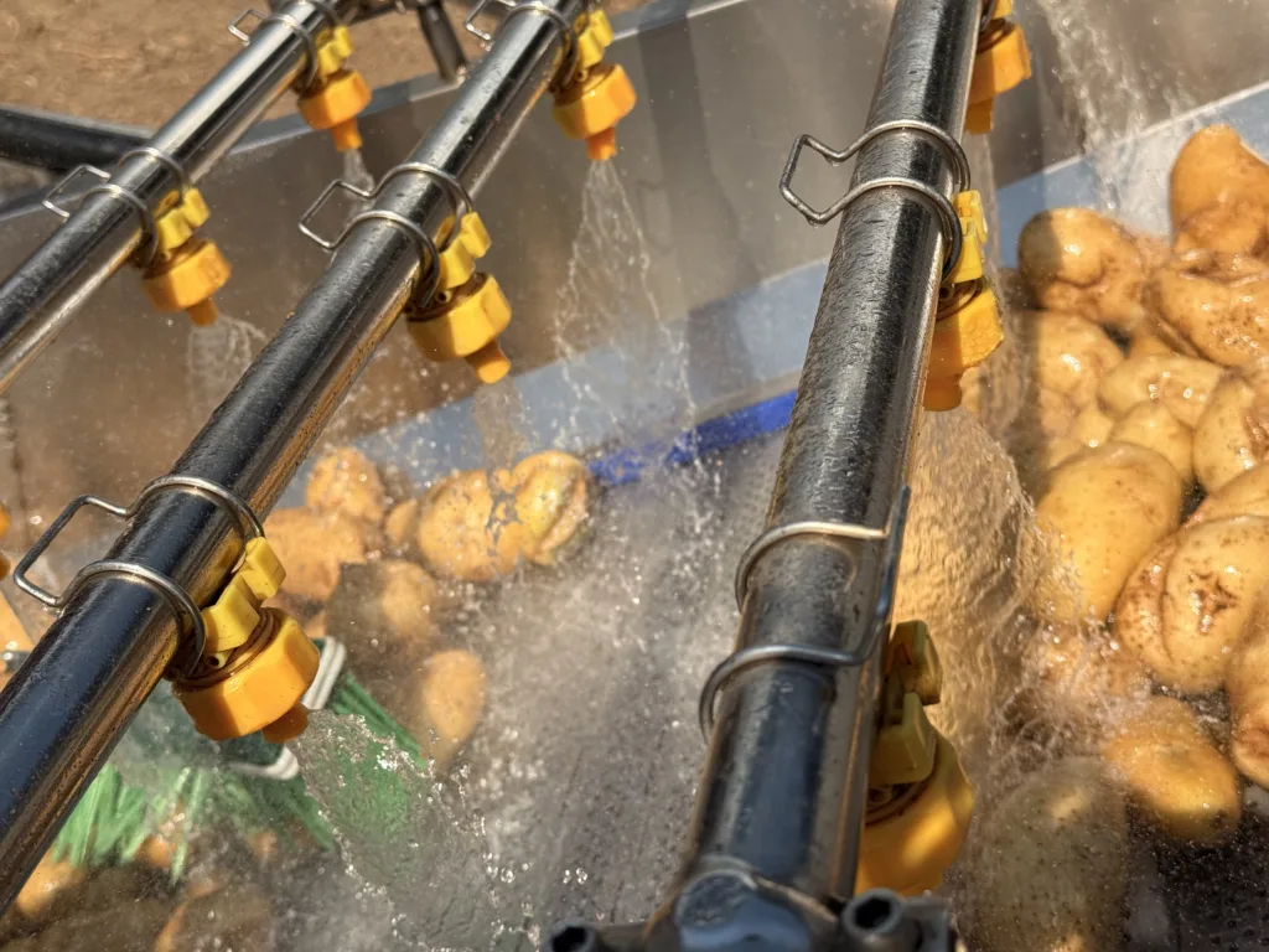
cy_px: 476
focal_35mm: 48
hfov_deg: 39.7
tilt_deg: -34.6
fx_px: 1760
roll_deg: -4.8
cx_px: 634
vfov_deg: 30.3
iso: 64
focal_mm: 6.76
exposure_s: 1/5587
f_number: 1.78
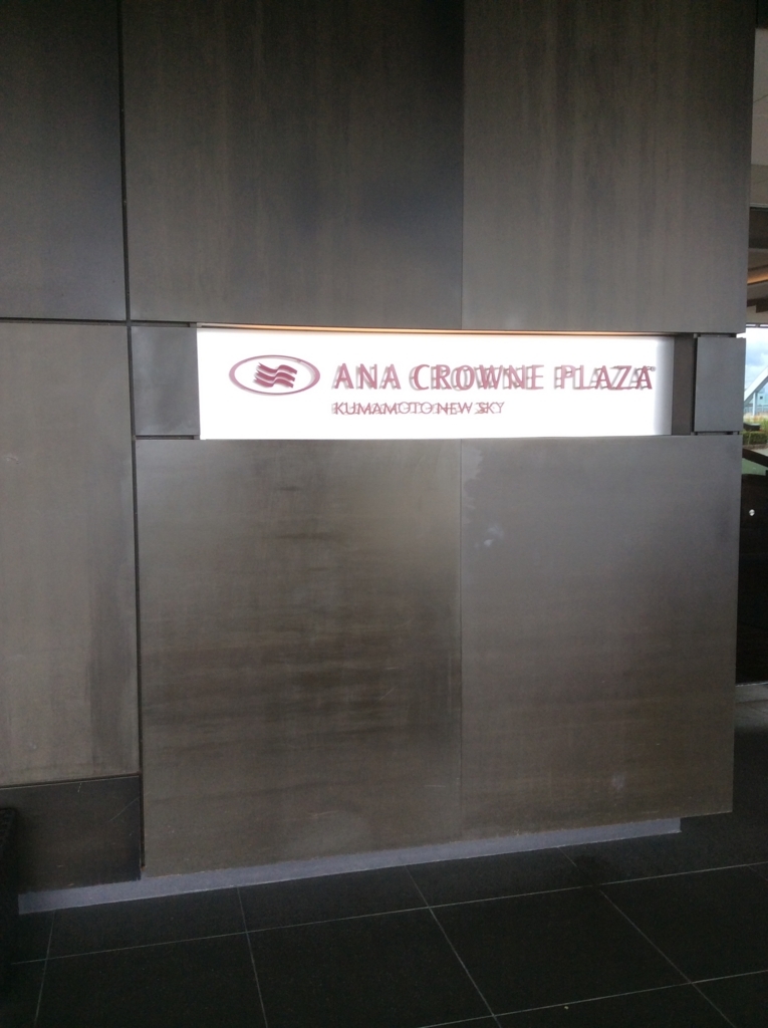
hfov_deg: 44.1
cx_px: 384
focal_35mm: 32
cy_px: 514
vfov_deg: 56.9
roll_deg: -2.1
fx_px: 949
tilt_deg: -5.6
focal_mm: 3.3
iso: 40
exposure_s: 1/60
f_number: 2.4
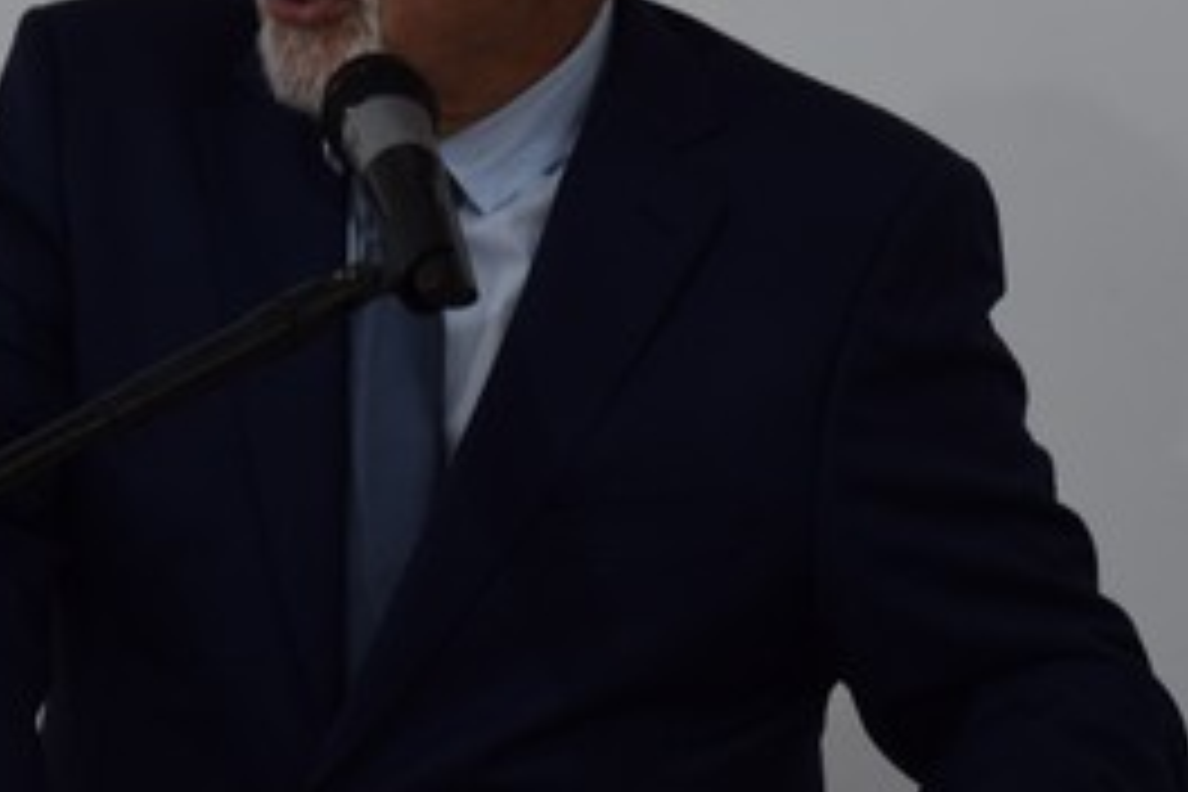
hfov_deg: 9.3
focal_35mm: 221
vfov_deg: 6.2
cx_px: 612
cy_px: 225
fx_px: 7292
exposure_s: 1/60
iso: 450
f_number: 4.5
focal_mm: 52
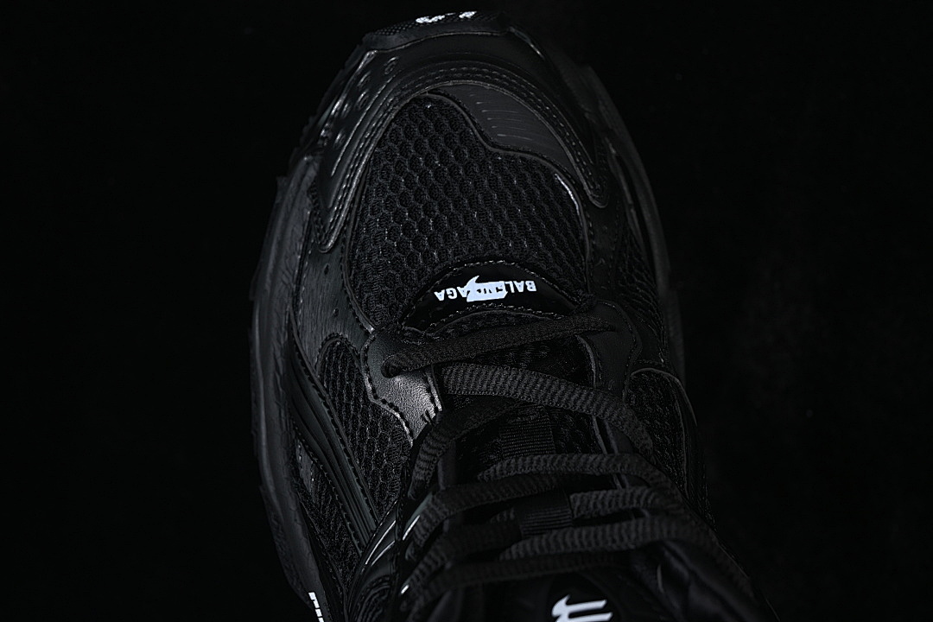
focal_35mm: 75
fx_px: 1944
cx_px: 466
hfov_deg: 27.0
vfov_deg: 18.2
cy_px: 311
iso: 160
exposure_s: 1/50
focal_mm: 50
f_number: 6.3
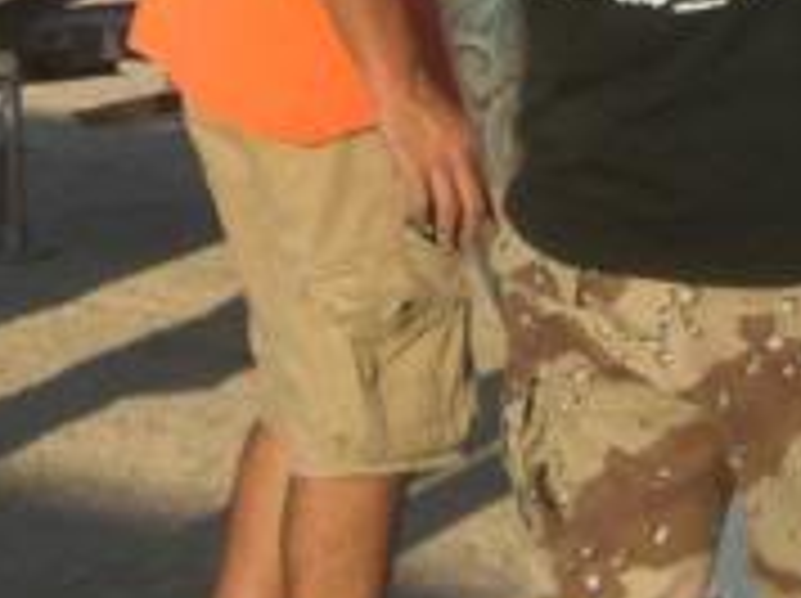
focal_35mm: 219
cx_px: 675
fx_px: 5061
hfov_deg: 9.0
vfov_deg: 6.6
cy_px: -423
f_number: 4.3
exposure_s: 1/500
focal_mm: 6.2
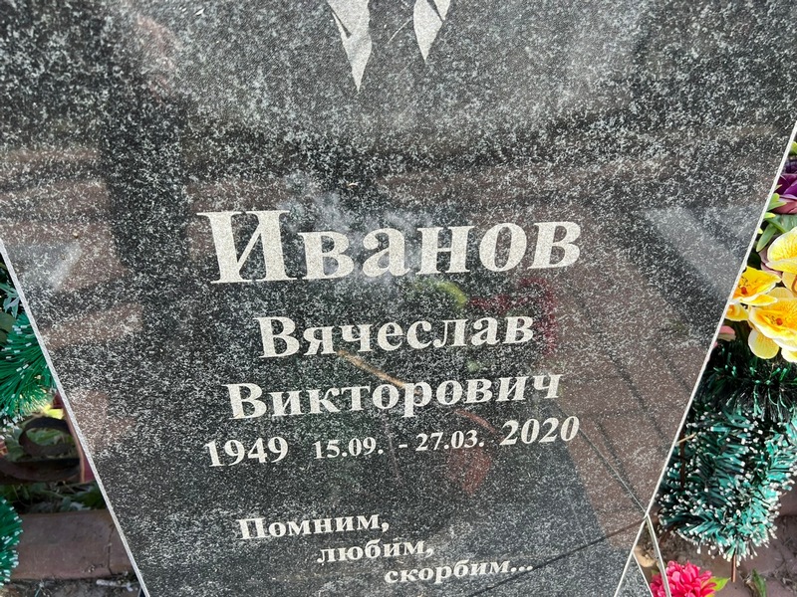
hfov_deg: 67.3
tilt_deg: -35.7
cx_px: 398
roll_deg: +0.9
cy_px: 298
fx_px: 599
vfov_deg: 53.1
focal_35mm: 26
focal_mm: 5.7
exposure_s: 1/924
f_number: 1.5
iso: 50
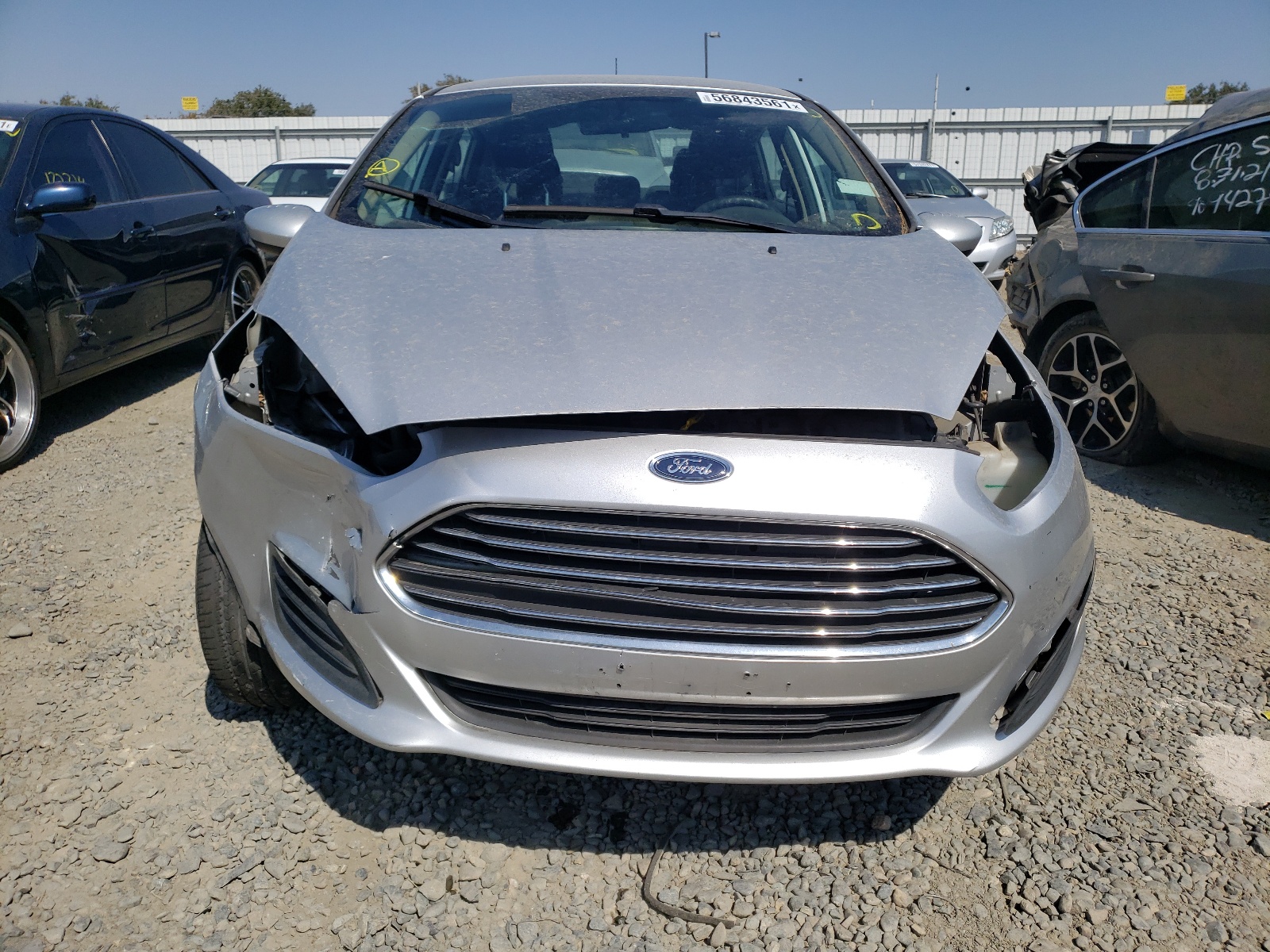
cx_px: 635
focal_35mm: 26
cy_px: 476
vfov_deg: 53.1
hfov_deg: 67.3
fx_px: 954
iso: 50
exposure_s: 1/5000
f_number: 1.5
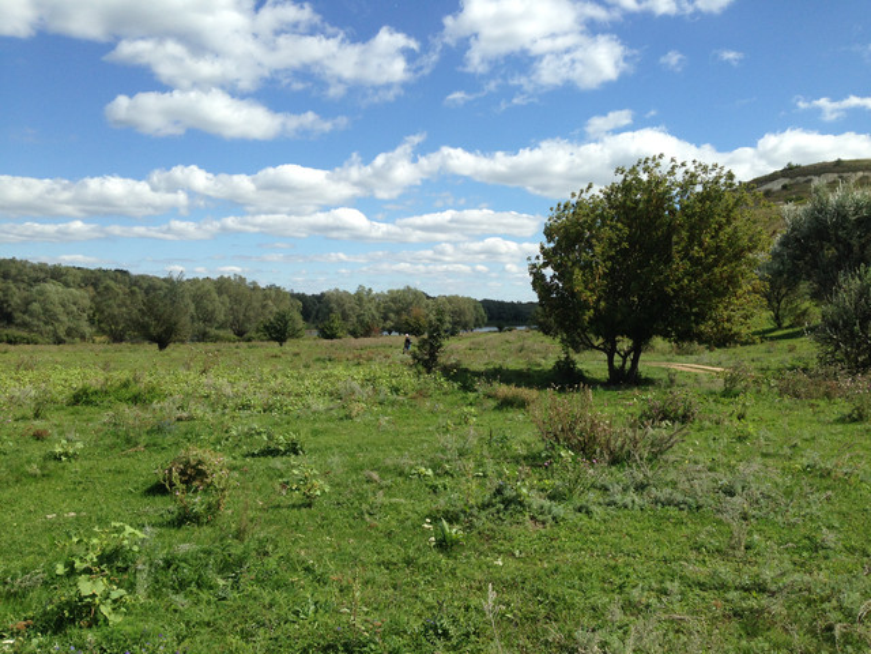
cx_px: 436
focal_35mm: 33
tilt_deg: -1.4
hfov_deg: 55.4
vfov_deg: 42.9
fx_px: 830
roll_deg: -0.1
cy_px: 327
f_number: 2.4
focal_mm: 4.12
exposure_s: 1/1808
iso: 50
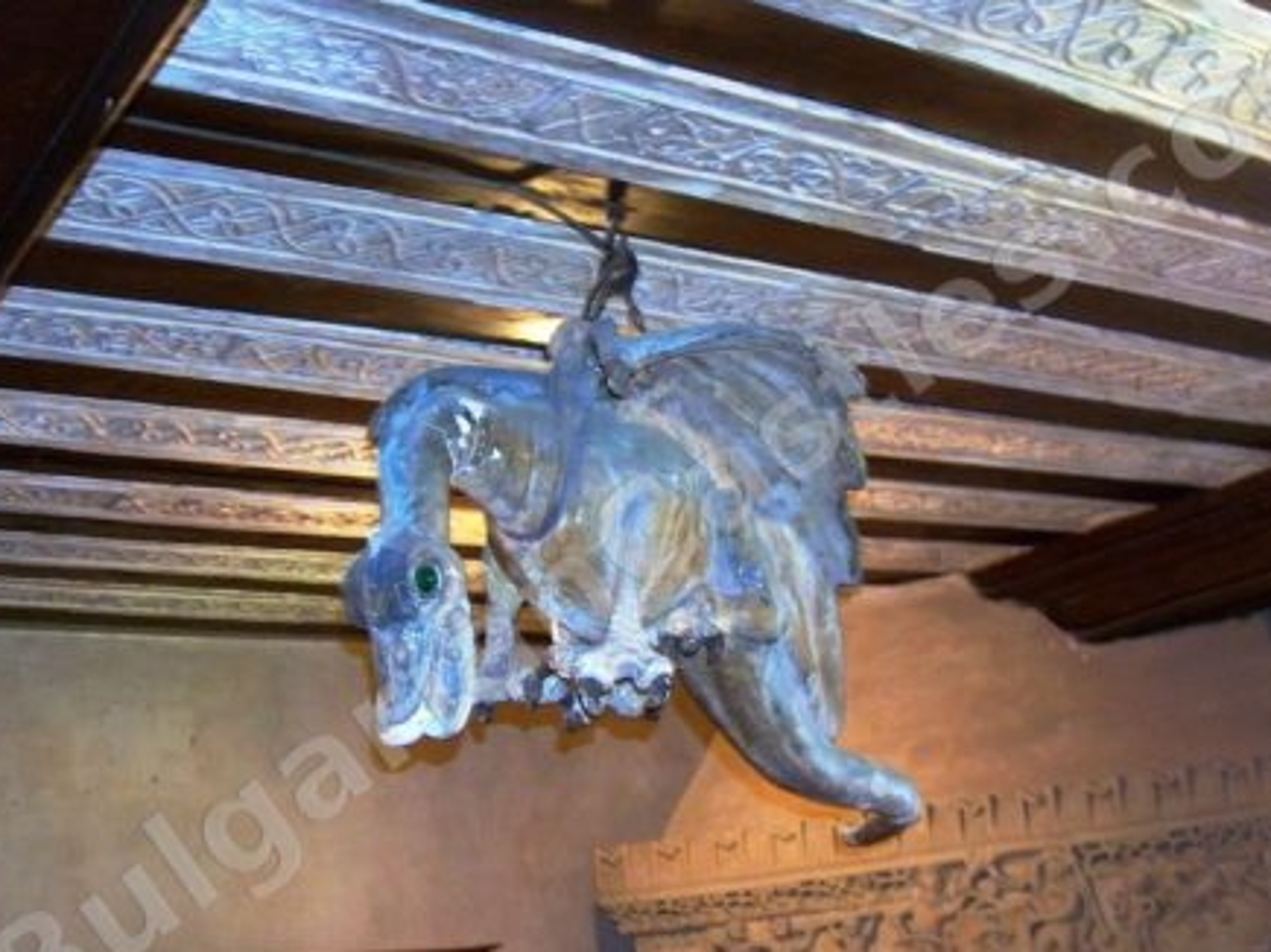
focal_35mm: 51
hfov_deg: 37.5
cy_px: 562
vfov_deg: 28.5
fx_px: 1872
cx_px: 602
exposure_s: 1/4
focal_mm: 7.6
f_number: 2.8
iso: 100
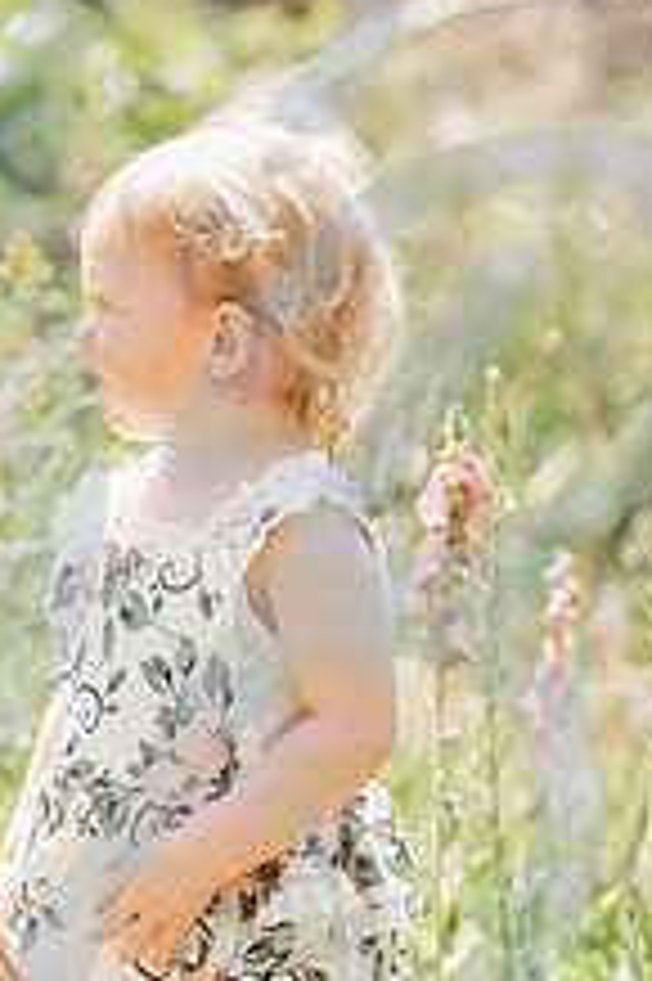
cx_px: 130
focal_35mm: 186
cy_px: 630
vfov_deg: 11.1
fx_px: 5061
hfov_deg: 7.4
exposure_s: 1/400
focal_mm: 90
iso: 100
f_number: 2.8
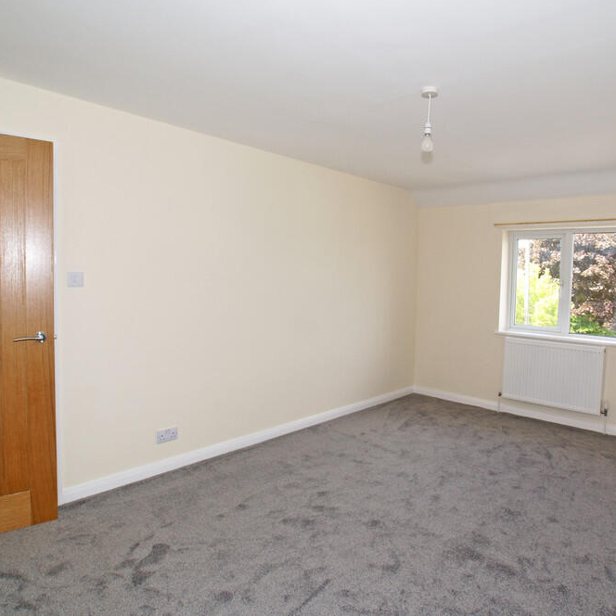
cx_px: 361
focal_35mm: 22
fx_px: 436
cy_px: 300
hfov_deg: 69.9
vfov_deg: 70.5
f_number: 6.3
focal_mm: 11
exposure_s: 1/40
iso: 100
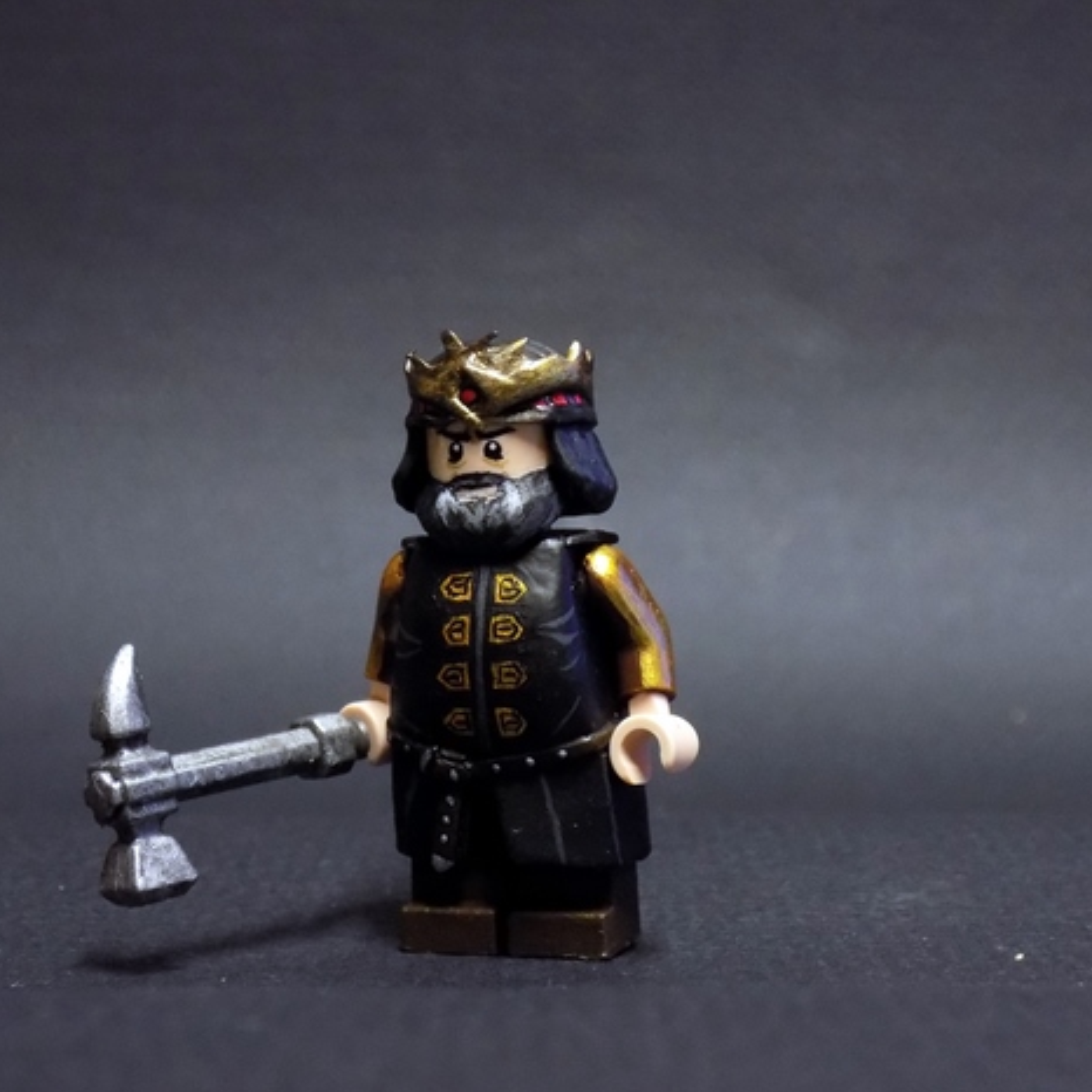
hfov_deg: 25.0
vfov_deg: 25.0
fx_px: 2463
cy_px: 575
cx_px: 506
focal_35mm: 69
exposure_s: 1/20
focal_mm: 9.3
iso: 400
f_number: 3.9
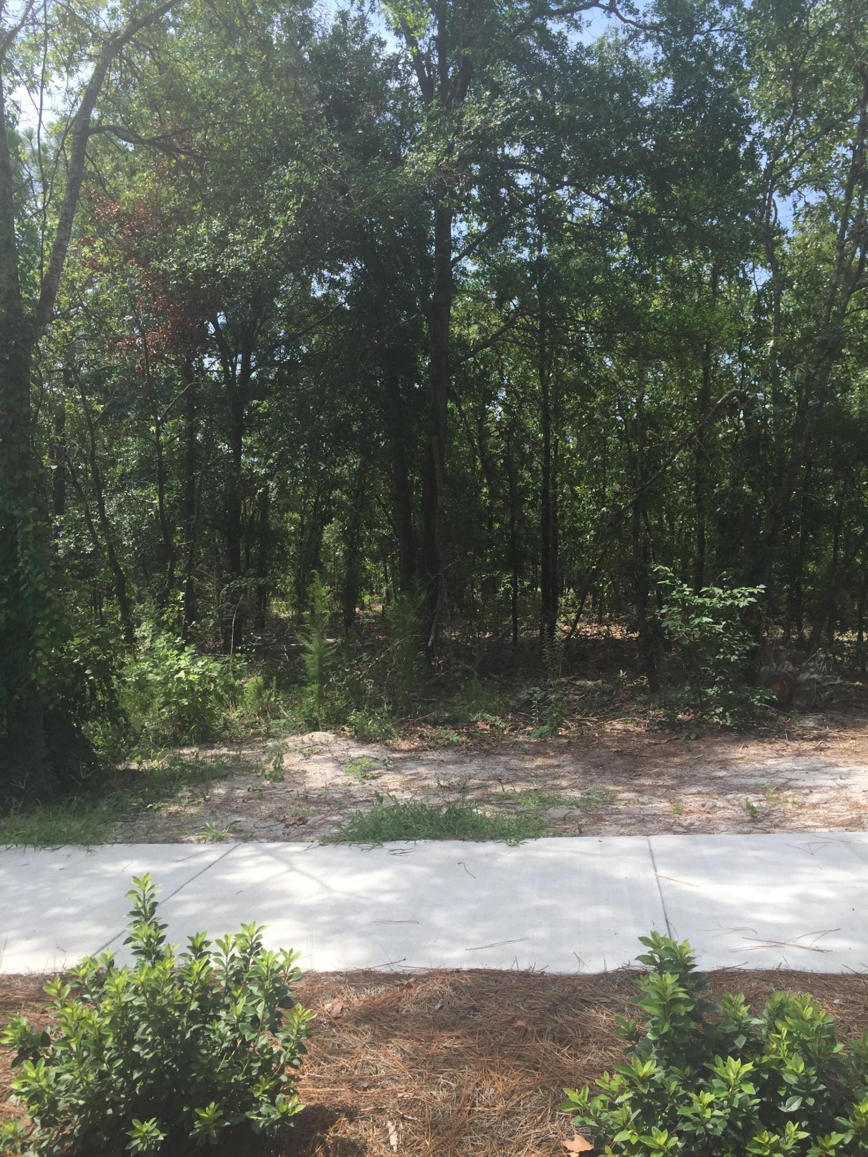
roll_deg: -0.8
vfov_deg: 61.7
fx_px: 970
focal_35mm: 29
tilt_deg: -0.1
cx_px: 434
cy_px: 578
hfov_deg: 48.2
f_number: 2.2
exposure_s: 1/860
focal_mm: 4.15
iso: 32
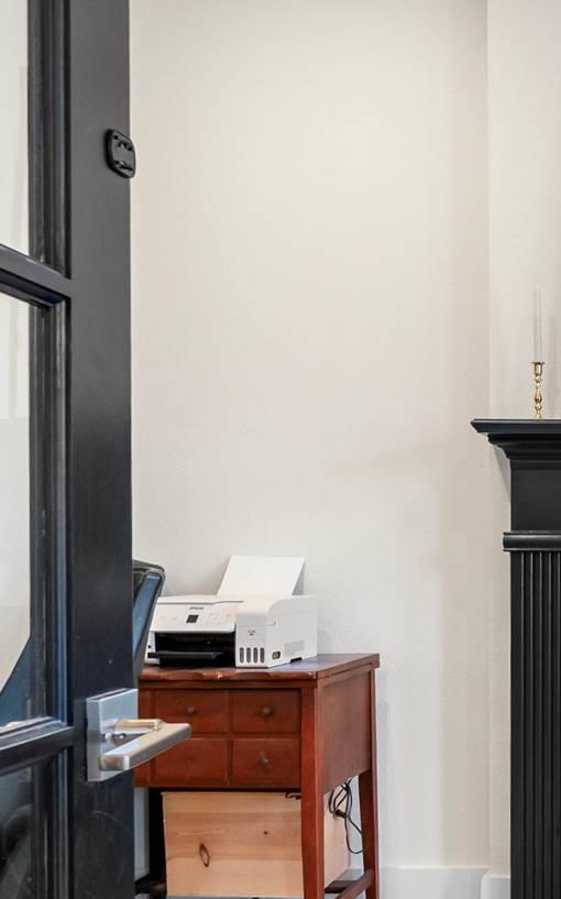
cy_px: 558
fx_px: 1126
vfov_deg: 43.2
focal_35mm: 46
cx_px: 792
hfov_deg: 23.5
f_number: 9
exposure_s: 1/6
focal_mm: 12
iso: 500
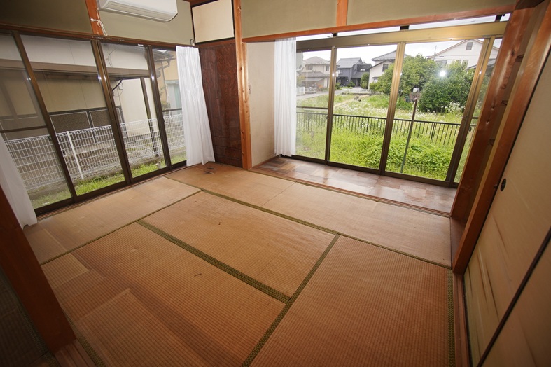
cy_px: 184
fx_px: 229
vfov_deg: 77.3
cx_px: 276
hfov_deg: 100.4
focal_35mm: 15
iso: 250
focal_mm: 10
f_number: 4
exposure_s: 1/160
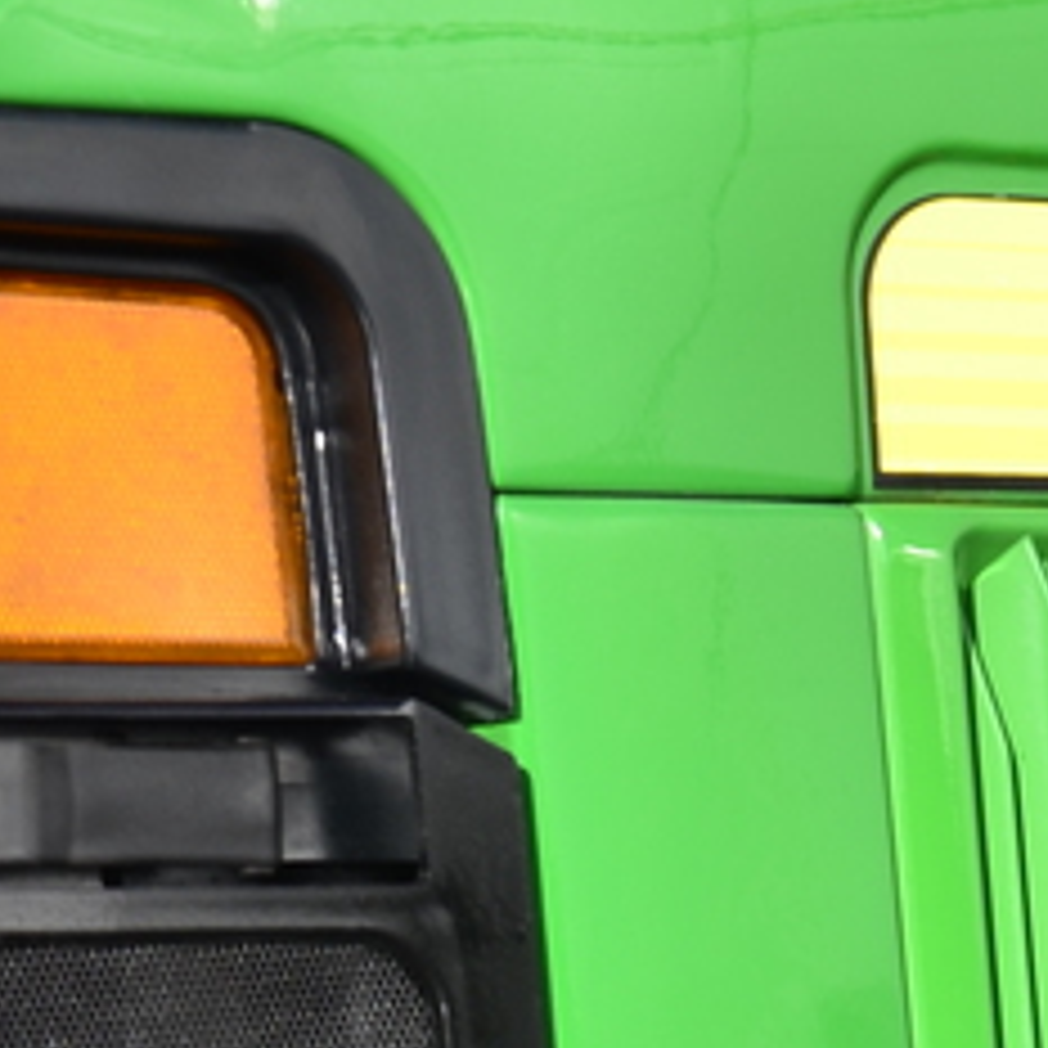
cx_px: 2276
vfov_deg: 8.1
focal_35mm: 210
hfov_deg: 7.9
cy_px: 1642
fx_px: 7193
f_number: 6.3
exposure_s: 1/320
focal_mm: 30
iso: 125
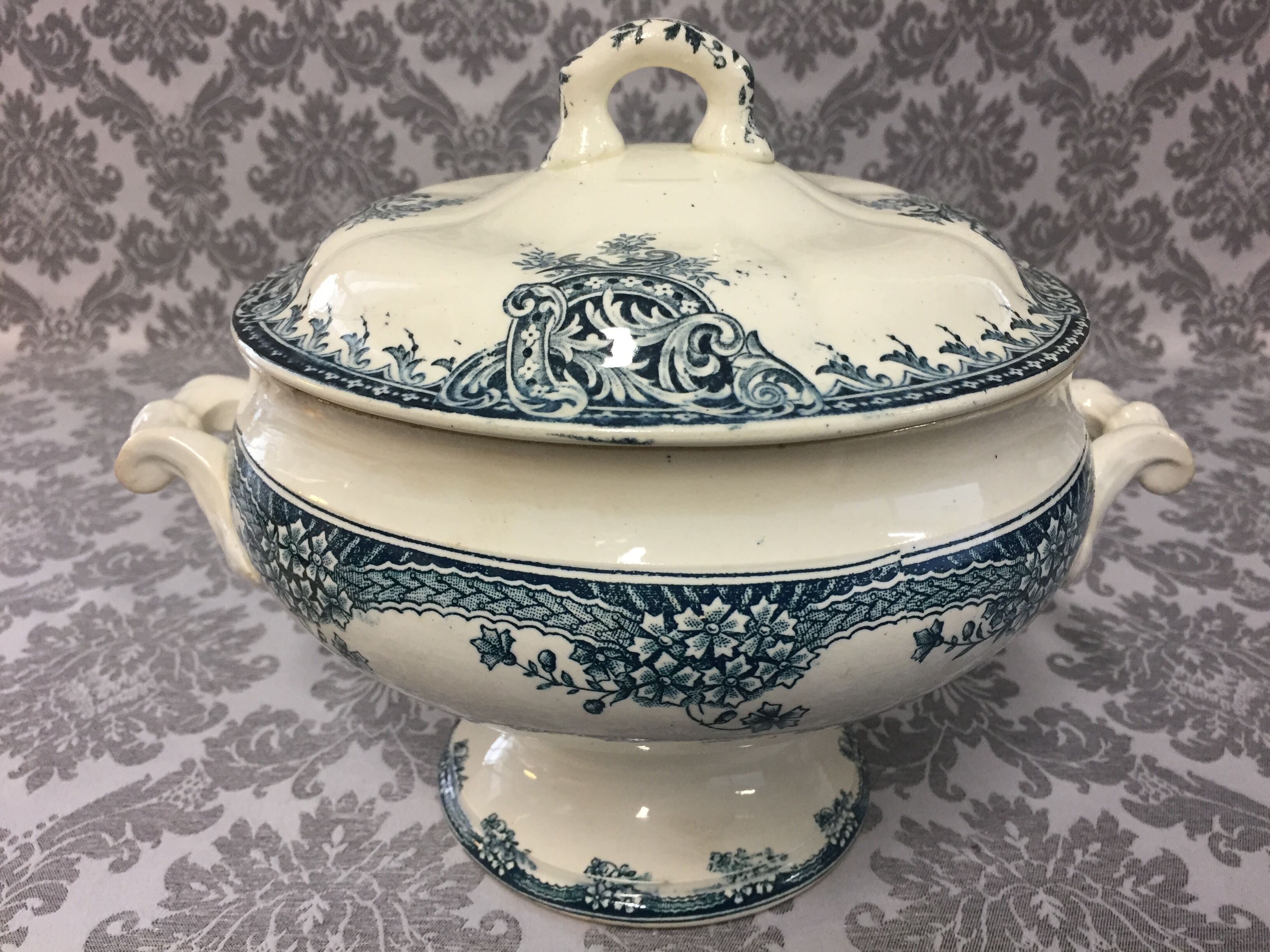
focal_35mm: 29
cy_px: 476
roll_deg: -1.3
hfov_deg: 61.7
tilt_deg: -23.0
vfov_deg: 48.2
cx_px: 635
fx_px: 1064
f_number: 2.2
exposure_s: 1/33
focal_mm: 4.15
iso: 64
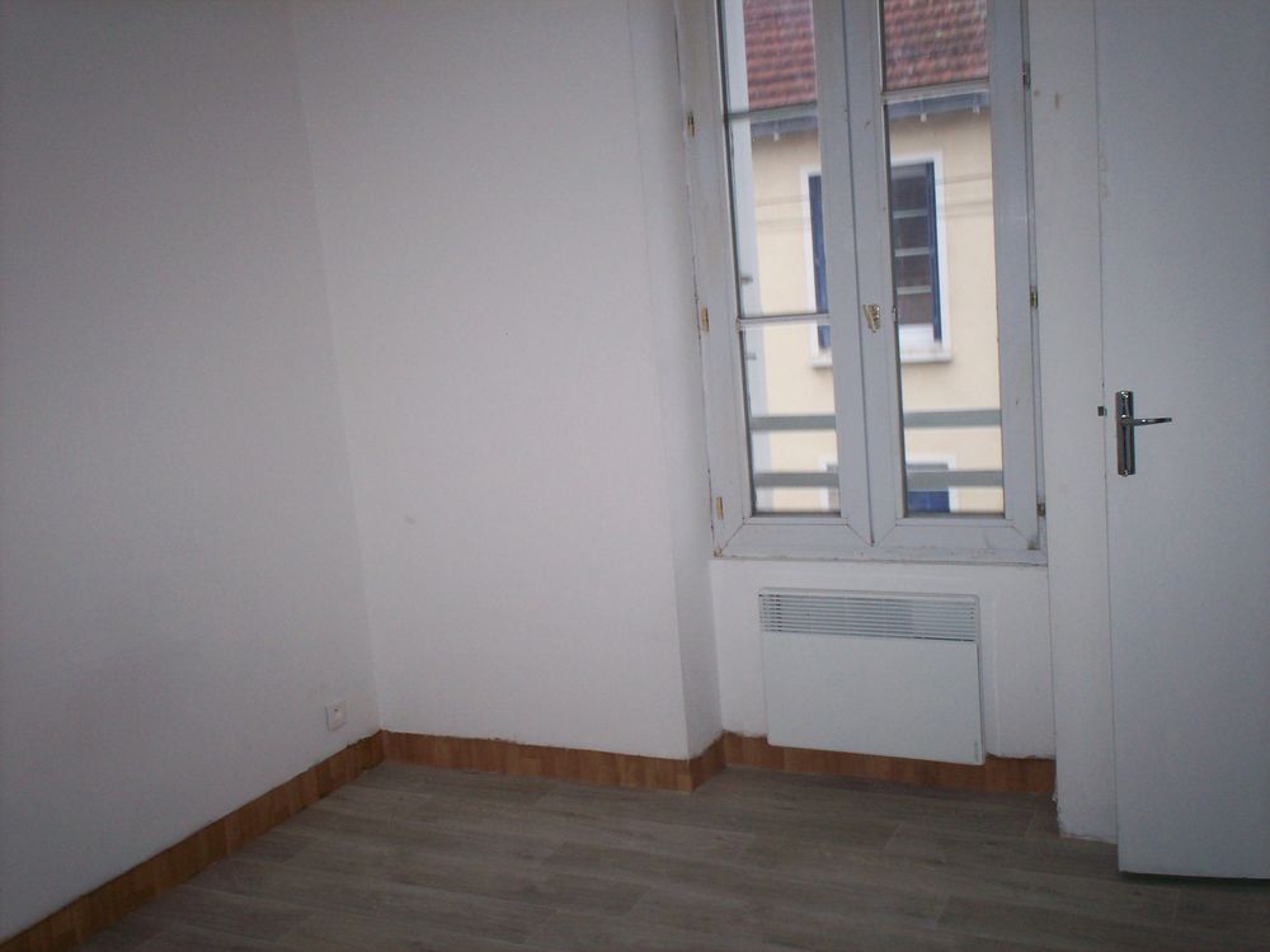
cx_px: 635
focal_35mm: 36
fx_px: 1321
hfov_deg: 51.4
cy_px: 476
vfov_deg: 39.7
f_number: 4.5
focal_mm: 6
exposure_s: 1/60
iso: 140
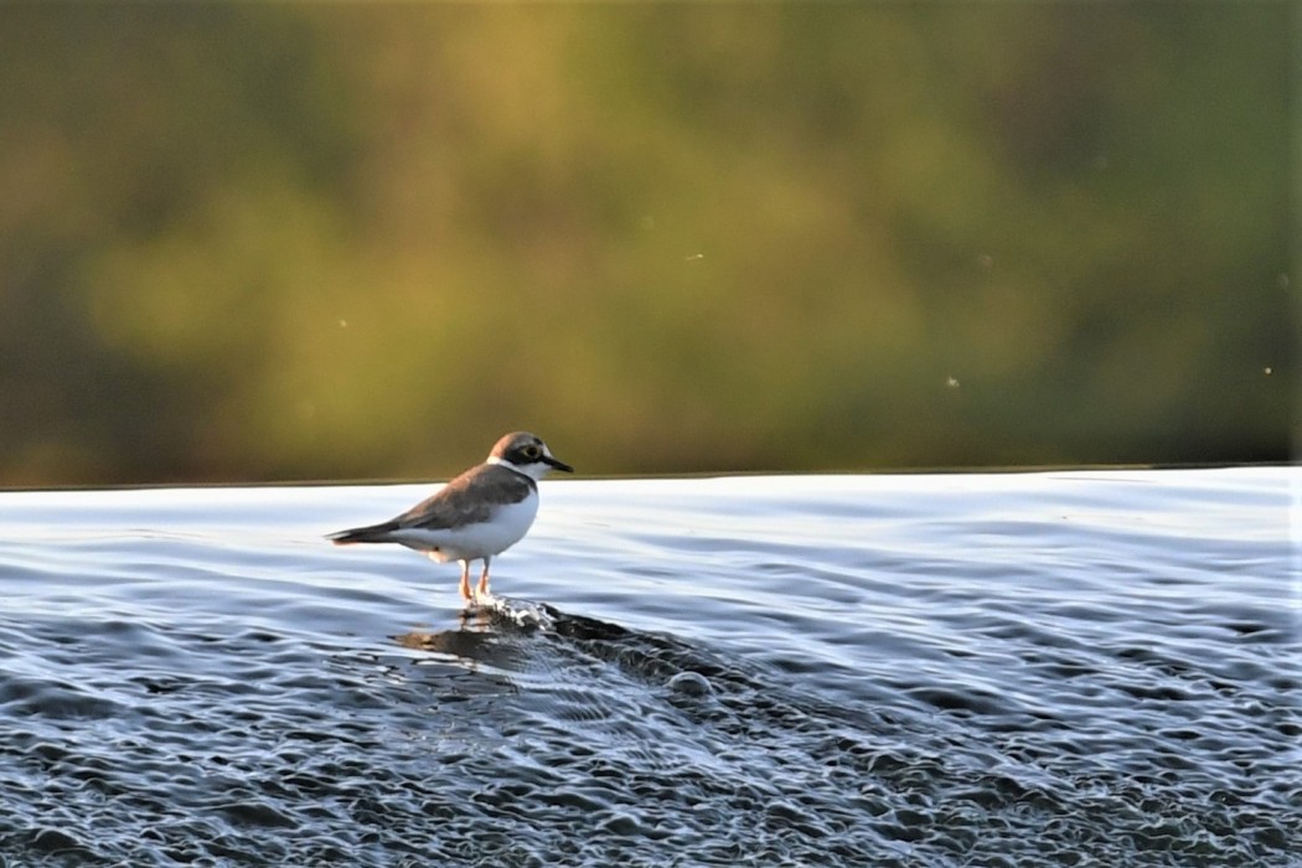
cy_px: 434
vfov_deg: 2.2
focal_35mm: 630
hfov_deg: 3.3
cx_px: 651
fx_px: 22783
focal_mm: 420
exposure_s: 1/640
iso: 720
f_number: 7.1
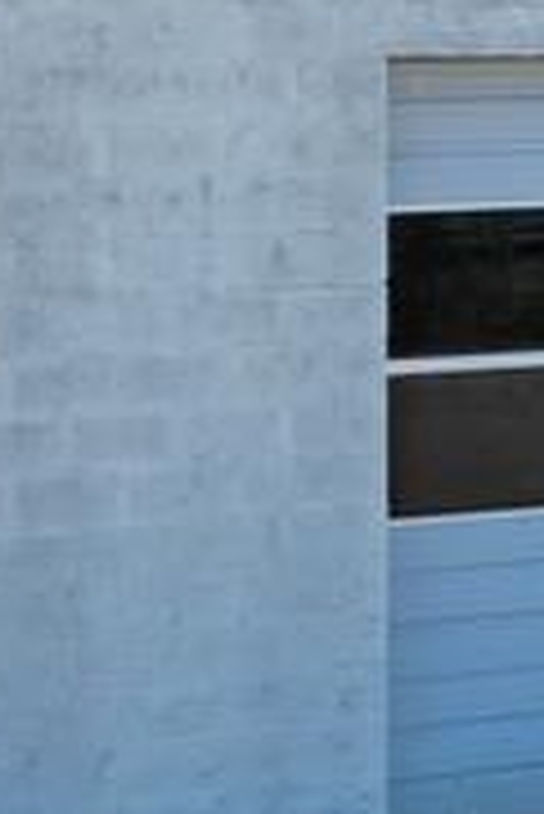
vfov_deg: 14.5
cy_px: 382
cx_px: 513
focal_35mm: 141
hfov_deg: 9.7
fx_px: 3190
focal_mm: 6.72
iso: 130
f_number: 1.7
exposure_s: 1/2500
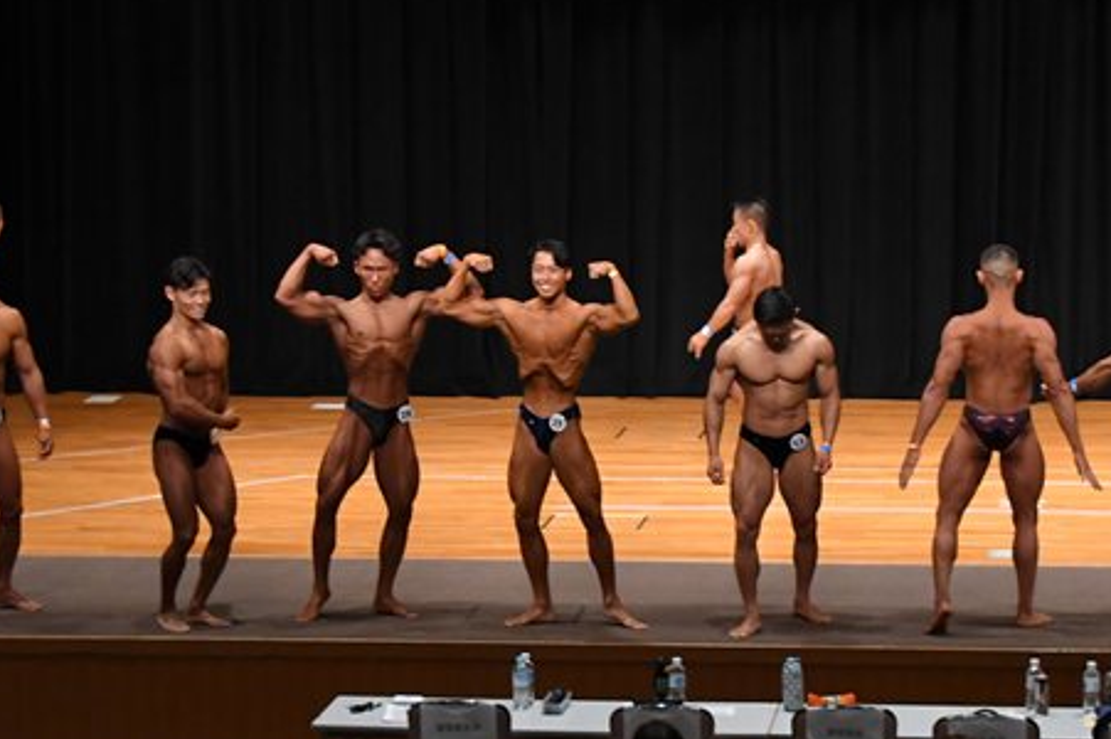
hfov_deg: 15.3
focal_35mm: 134
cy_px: 382
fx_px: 4132
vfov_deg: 10.2
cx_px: 612
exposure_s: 1/400
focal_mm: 52
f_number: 5.6
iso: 4000
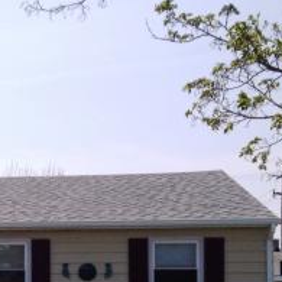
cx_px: -67
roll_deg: -0.5
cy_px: 289
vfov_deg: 18.4
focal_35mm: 92
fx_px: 848
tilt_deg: -0.5
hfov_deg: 17.9
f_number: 2.4
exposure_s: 1/2762
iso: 50
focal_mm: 4.28
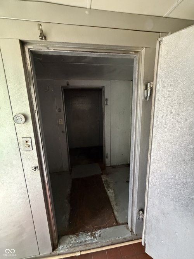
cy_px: 130
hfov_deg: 85.7
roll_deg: +1.5
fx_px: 105
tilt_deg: -10.5
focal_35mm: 14
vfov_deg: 102.1
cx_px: 97
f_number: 2.2
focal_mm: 2.22
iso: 800
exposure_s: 1/60
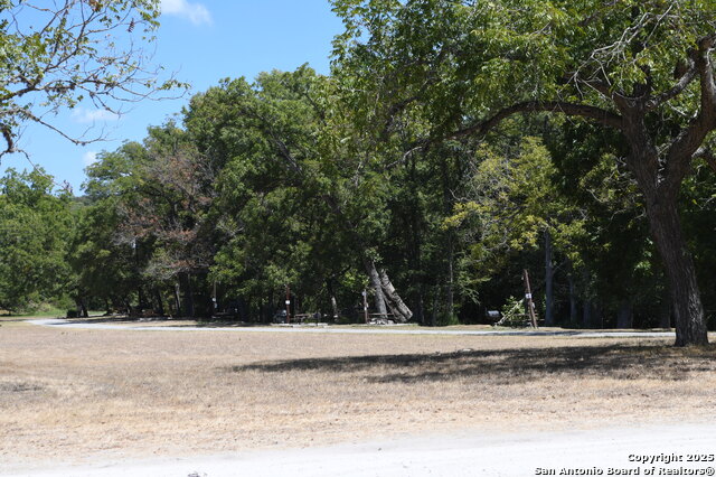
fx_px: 1630
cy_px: 238
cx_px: 358
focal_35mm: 82
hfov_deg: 24.8
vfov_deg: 16.6
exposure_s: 1/250
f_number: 8
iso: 100
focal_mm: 55
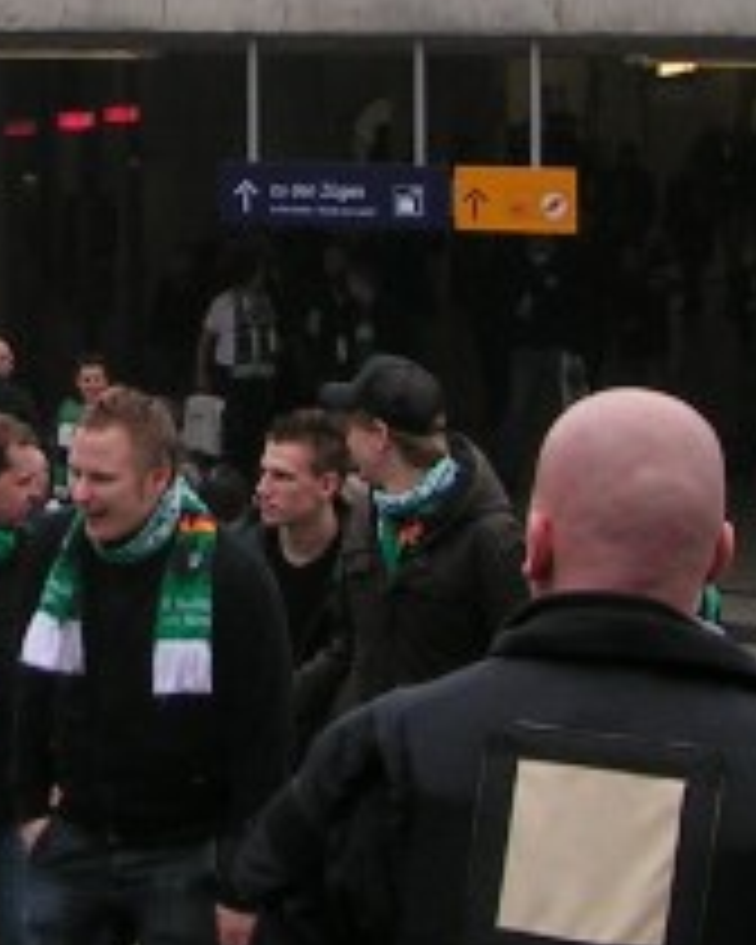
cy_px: 81
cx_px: -216
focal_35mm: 141
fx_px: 3944
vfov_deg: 13.5
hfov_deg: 10.7
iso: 50
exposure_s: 1/80
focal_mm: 5.8
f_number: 5.6
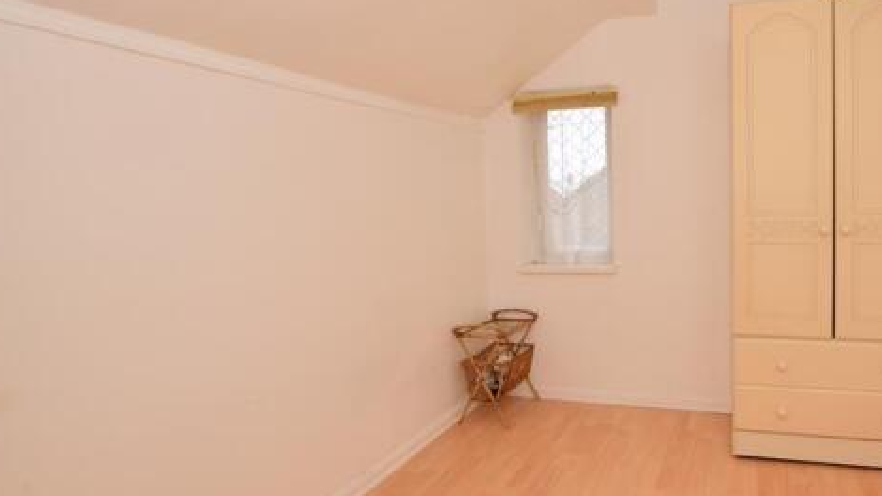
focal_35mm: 22
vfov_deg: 51.3
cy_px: 220
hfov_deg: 78.4
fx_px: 514
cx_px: 592
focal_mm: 10
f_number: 16
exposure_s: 1/25
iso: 400
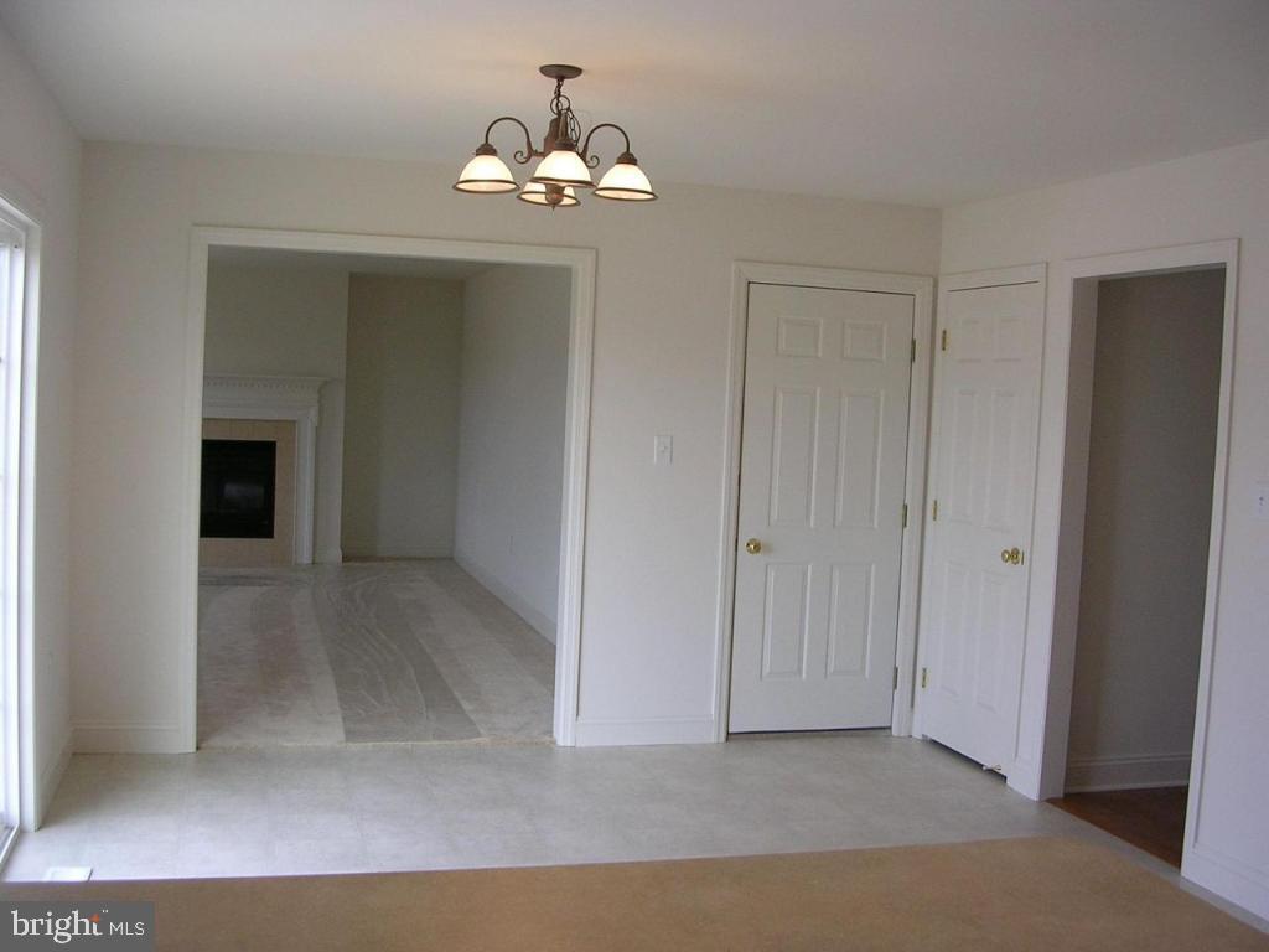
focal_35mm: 38
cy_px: 476
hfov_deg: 49.0
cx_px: 634
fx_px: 1393
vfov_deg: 37.7
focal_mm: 5.8
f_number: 2.8
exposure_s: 1/69.9
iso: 50
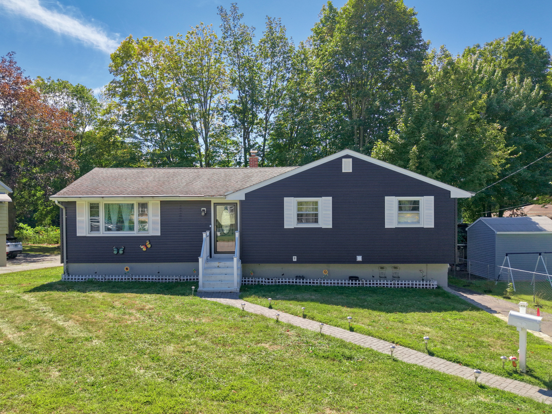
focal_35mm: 27
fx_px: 431
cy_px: 217
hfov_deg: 65.2
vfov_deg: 51.3
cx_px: 251
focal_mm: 8.7
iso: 200
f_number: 1.8
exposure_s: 1/2000
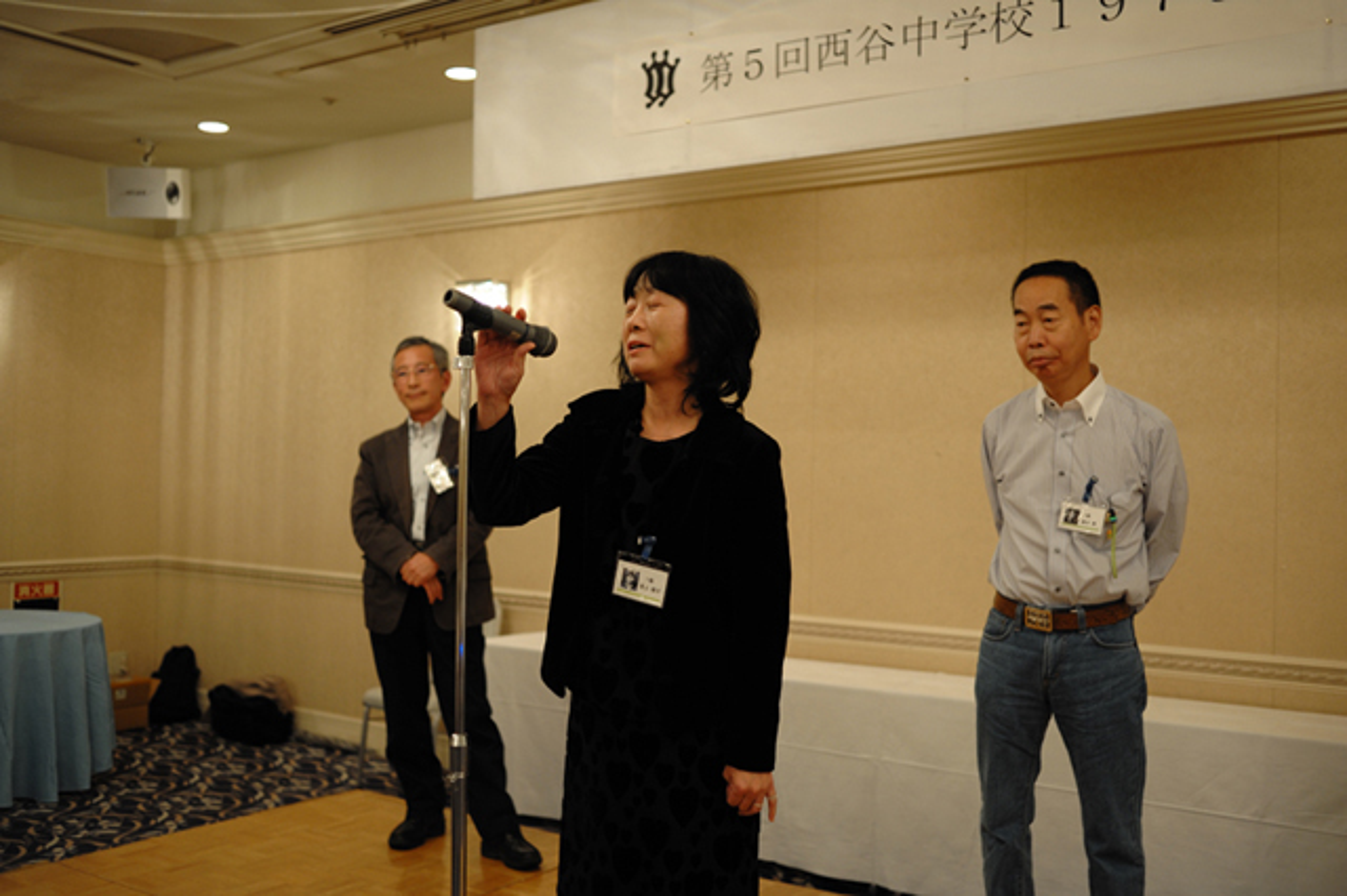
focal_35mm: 35
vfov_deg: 37.8
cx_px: 674
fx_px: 1309
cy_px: 448
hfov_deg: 54.5
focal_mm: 35
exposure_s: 1/100
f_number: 2.8
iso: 1100
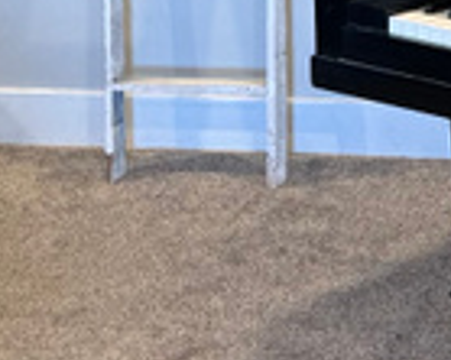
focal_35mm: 173
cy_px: -126
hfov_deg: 10.8
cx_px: 668
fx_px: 2308
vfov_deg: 8.8
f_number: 1.78
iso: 250
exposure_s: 1/60
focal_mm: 6.86
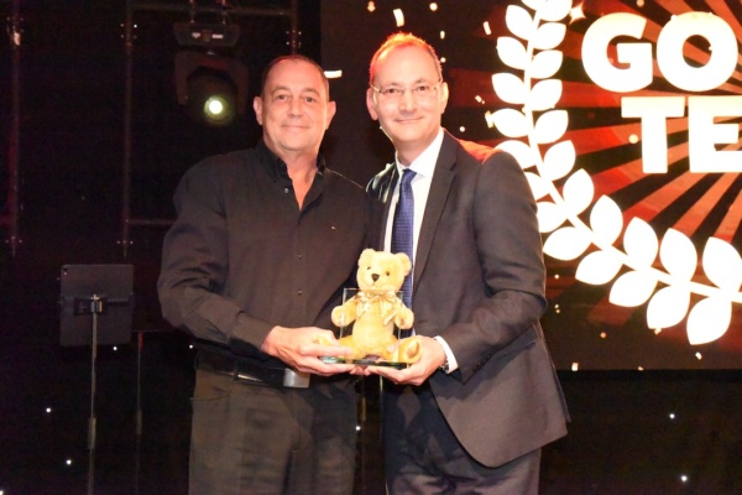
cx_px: 371
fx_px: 907
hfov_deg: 44.5
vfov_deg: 30.5
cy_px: 248
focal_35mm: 44
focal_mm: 44
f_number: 6.3
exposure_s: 1/500
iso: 51200
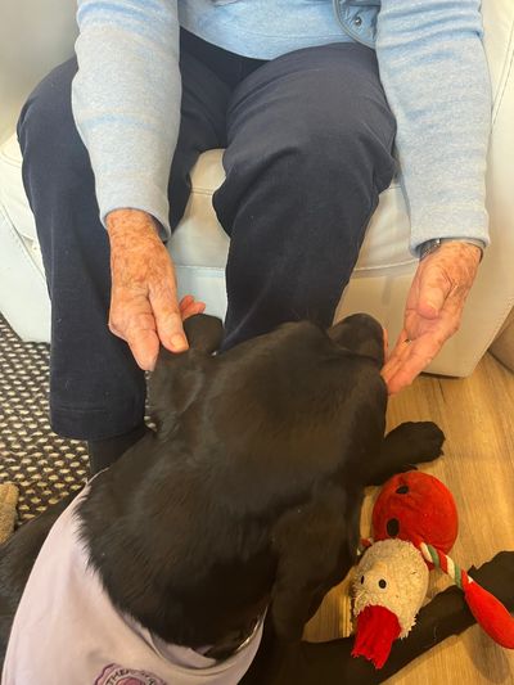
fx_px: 515
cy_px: 342
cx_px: 257
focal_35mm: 26
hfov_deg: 53.1
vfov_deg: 67.3
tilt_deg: -47.3
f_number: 1.6
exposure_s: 1/50
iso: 250
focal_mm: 5.1
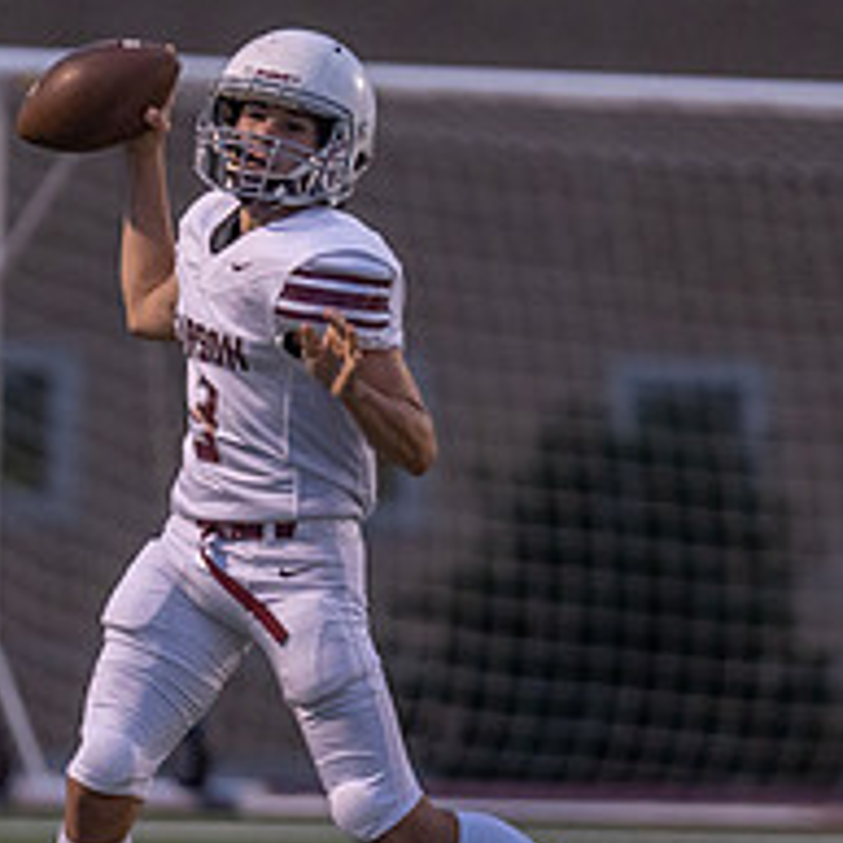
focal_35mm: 749
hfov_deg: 2.3
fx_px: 20637
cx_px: 392
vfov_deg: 2.3
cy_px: 587
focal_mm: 200
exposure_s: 1/1250
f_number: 2.8
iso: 2000
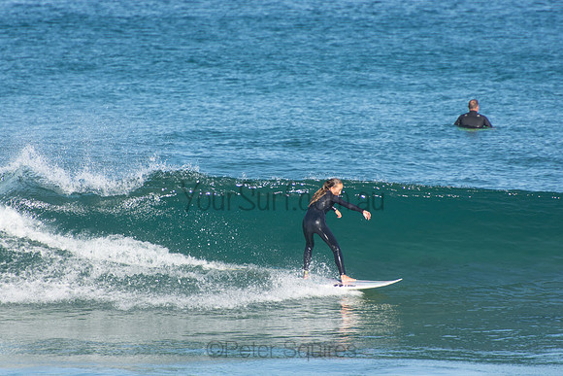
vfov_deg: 2.3
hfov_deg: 3.4
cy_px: 188
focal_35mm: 600
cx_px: 282
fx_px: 9385
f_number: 5.6
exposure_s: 1/1250
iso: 360
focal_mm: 400
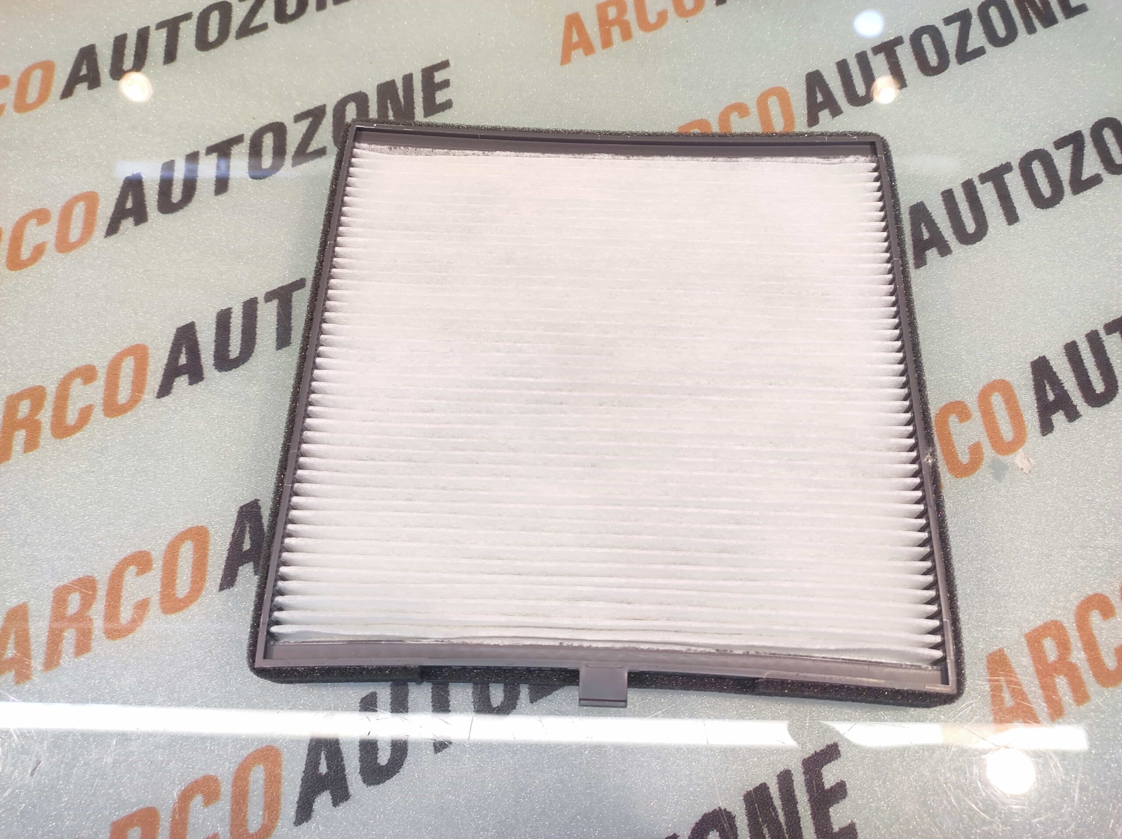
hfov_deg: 91.1
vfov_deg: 74.7
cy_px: 420
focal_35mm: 17
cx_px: 561
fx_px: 551
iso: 154
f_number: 1.79
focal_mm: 4.74
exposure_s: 1/33
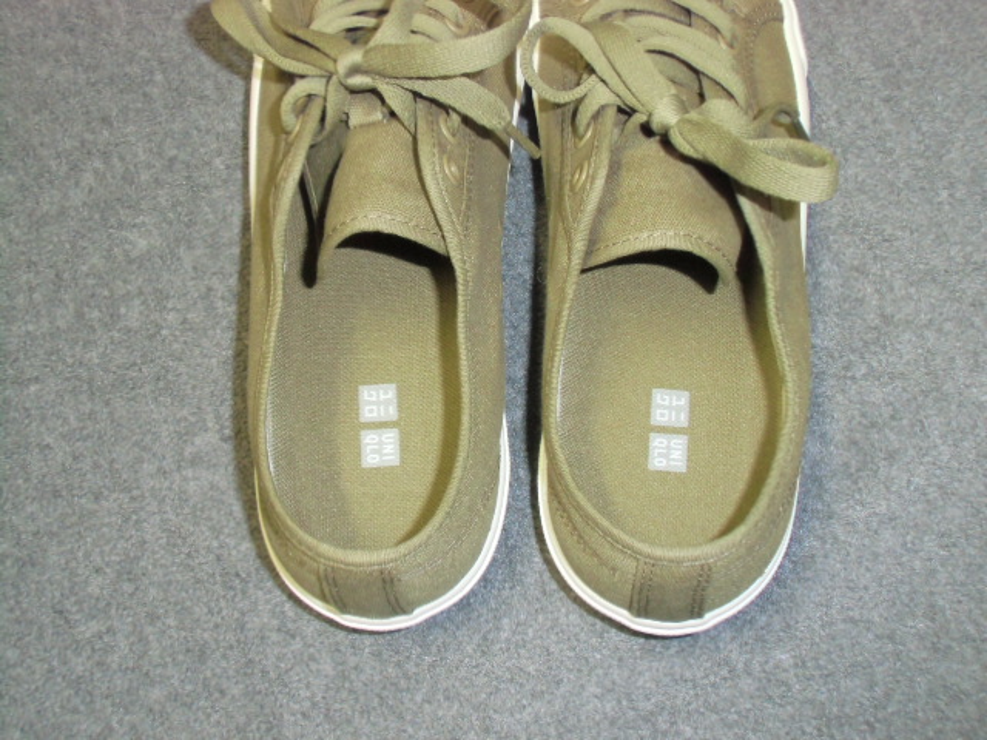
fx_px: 1083
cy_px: 370
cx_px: 494
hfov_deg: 49.0
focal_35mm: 38
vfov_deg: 37.7
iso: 400
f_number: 3.9
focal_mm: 6.67
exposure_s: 1/8
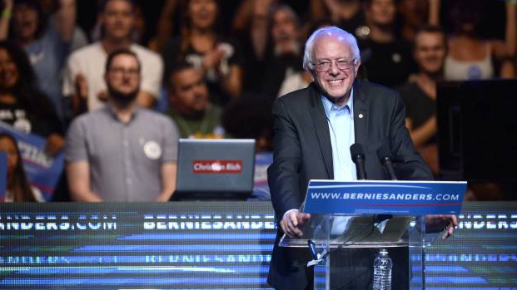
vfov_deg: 3.8
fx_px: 4331
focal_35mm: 316
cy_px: 118
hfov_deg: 6.8
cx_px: 258
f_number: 2.8
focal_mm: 300
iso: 2500
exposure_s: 1/1600
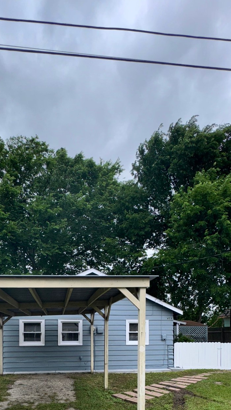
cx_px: 95
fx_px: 272
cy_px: 333
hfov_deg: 45.8
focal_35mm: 25
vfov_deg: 66.6
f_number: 2.2
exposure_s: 1/476
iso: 32
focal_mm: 2.22
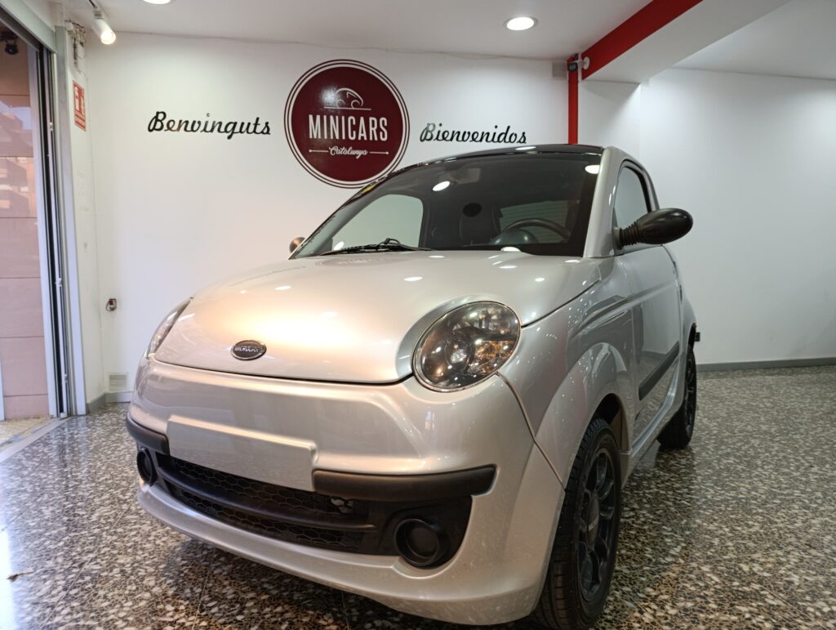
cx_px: 418
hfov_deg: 73.8
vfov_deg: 59.0
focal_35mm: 23
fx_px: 556
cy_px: 315
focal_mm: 6.11
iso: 262
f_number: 1.65
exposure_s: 1/100
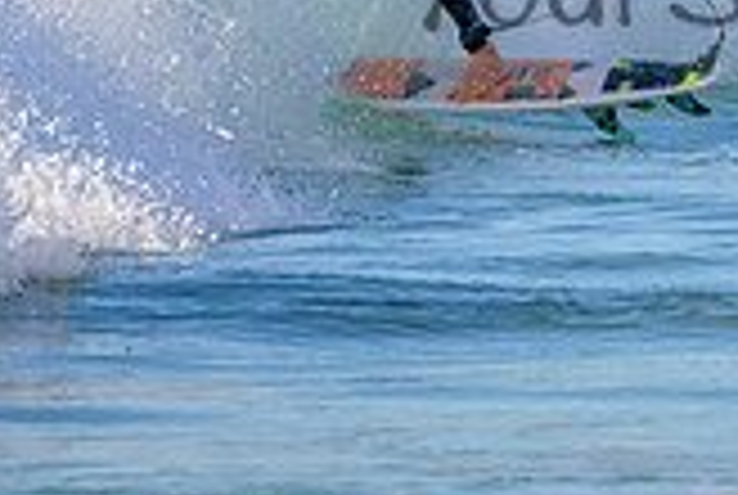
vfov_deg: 0.5
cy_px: -79
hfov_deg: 0.7
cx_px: 868
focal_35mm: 2827
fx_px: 58058
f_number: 11
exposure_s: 1/2000
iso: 1600
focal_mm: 800
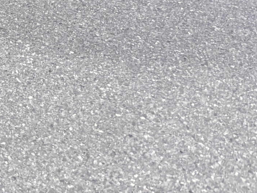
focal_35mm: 105
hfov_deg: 16.2
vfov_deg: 12.4
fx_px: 780
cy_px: -196
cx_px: -187
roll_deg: +0.5
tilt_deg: -17.5
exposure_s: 1/40
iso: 640
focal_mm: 5.96
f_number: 1.6
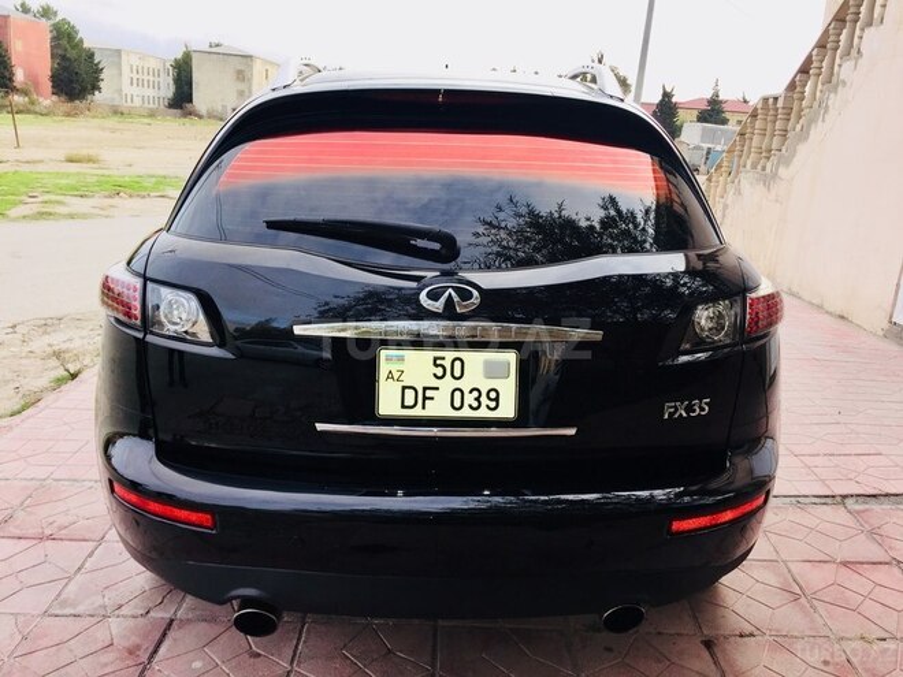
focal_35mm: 29
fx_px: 756
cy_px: 338
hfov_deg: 61.7
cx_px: 452
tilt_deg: -15.6
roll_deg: -5.5
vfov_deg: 48.2
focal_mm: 4.15
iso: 32
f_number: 2.2
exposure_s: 1/286
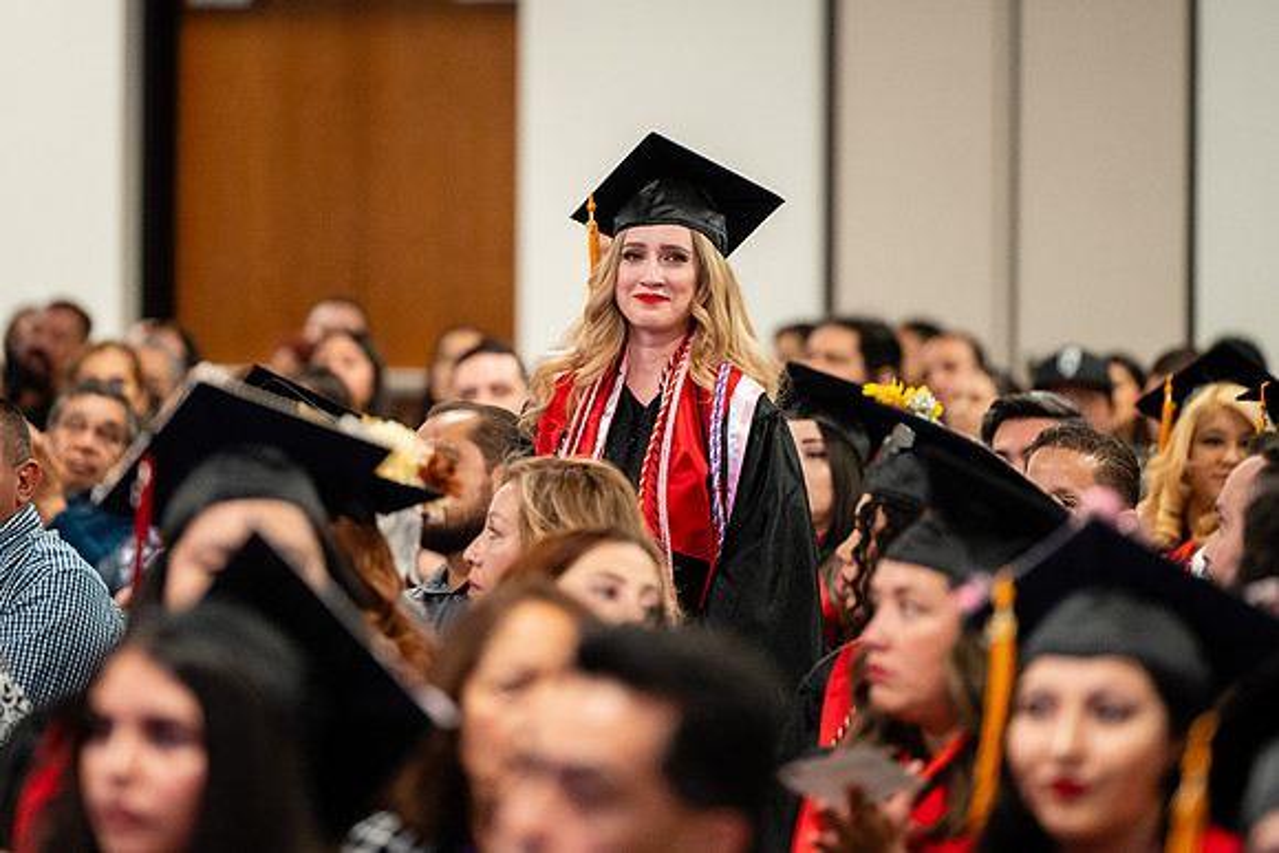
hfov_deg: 8.8
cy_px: 306
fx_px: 8302
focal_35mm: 234
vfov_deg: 5.9
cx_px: 610
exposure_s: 1/200
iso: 3200
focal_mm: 180
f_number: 2.8
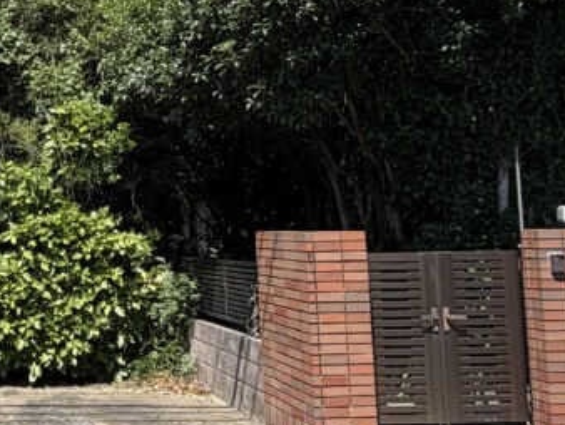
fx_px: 866
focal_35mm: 53
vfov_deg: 27.4
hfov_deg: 32.5
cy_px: 154
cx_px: -30
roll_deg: +1.1
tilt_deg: +5.6
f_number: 2.2
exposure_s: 1/760
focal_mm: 2.22
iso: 40
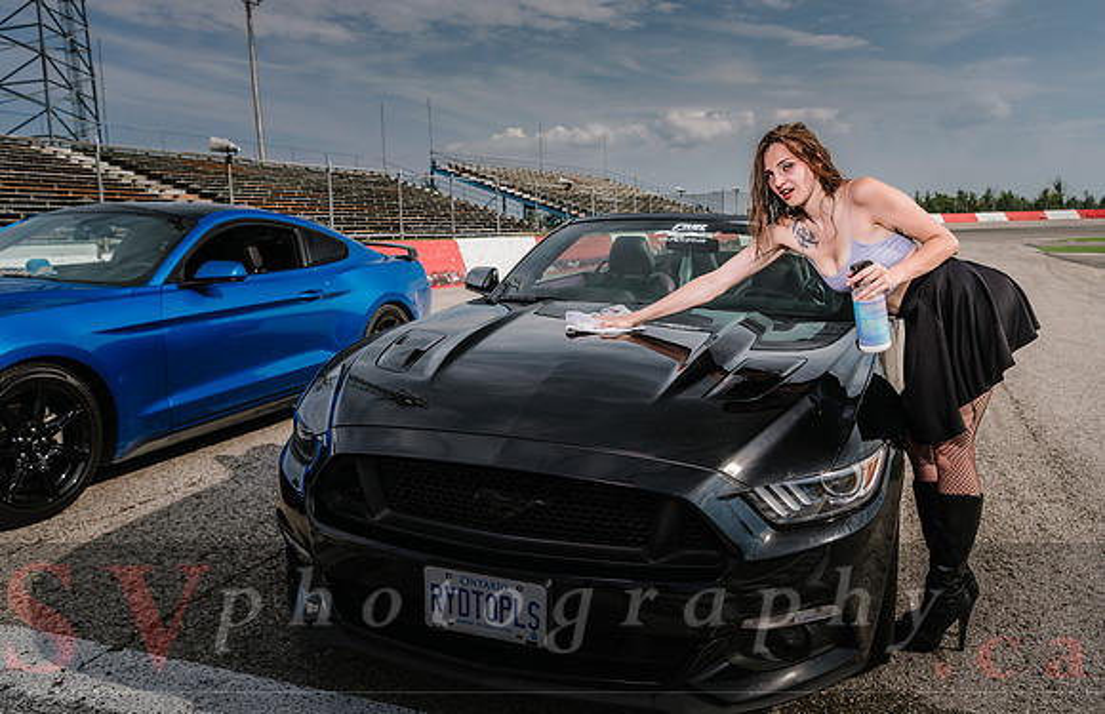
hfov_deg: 61.8
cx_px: 602
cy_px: 329
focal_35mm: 30
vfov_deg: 42.3
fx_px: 922
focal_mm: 27
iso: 50
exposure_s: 1/250
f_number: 5
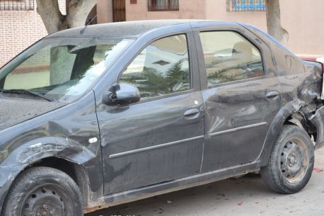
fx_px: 792
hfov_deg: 23.1
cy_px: 135
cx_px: 147
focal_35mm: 88
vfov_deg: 15.5
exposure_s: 1/125
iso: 180
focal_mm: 42
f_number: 5.6
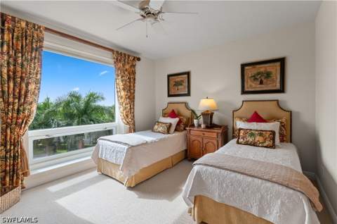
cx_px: 168
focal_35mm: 15
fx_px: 140
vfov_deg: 77.1
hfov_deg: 100.5
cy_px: 112
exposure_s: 1/25
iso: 200
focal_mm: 10
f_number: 8
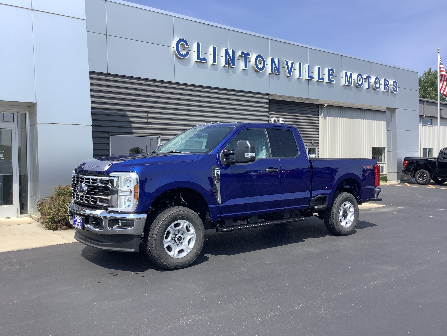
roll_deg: +1.1
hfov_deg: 58.4
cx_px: 224
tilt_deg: -1.4
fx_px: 400
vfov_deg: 45.4
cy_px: 168
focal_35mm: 31
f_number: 2.4
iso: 25
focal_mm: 3.3
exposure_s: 1/1072
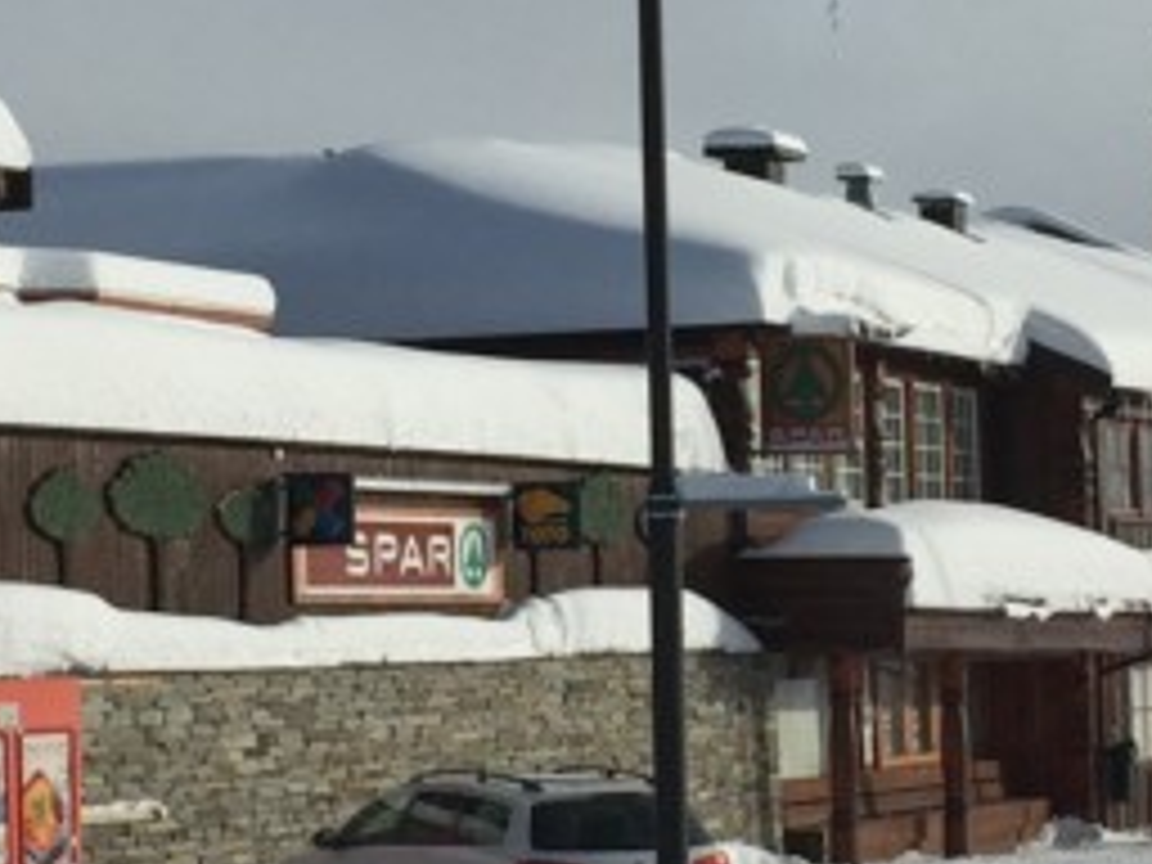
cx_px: 783
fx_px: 4526
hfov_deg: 14.5
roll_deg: +2.7
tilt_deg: +5.9
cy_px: 212
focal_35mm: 136
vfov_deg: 10.9
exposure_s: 1/4950
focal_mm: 4.15
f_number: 2.2
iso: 32
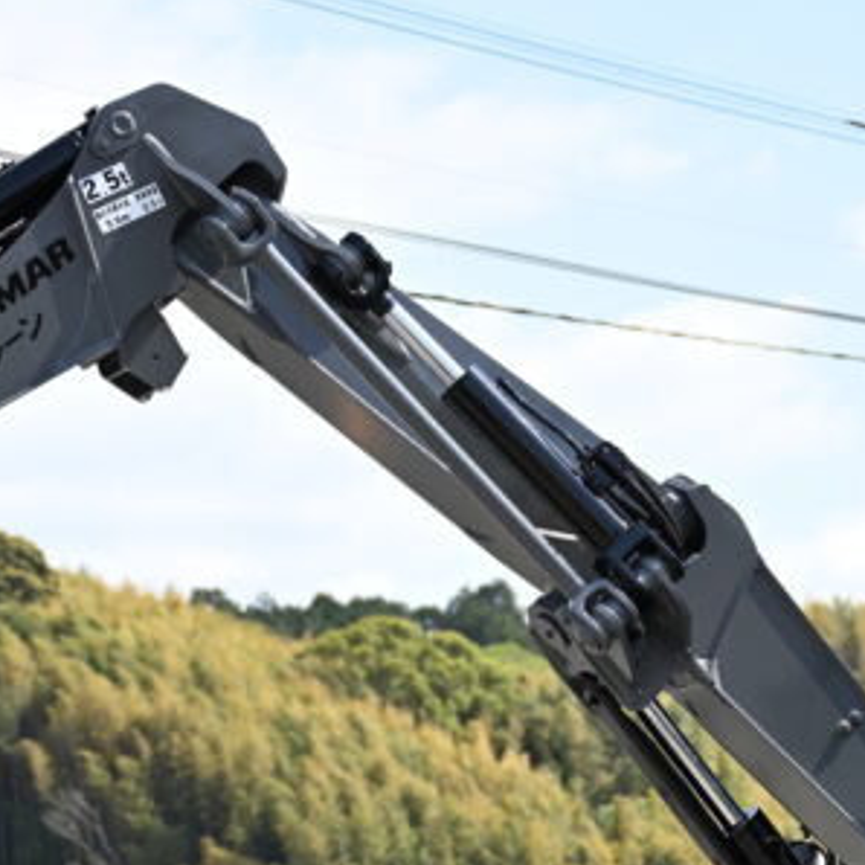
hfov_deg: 12.2
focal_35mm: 143
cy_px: 747
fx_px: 4043
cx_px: 595
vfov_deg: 12.1
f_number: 2.8
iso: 64
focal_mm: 49
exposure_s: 1/800
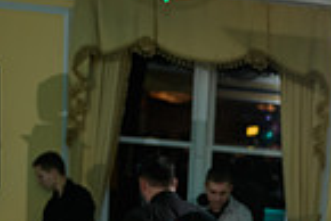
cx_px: 402
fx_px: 884
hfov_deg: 19.9
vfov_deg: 13.6
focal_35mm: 96
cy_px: 313
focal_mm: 24
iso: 400
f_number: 3.2
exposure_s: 1/125
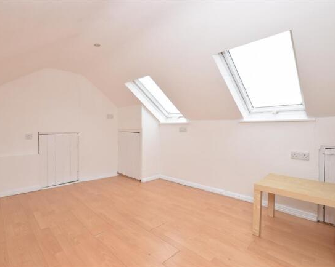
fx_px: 168
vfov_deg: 76.9
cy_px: 133
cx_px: 146
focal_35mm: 17
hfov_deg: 89.2
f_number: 9
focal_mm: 10
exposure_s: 1/160
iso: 400
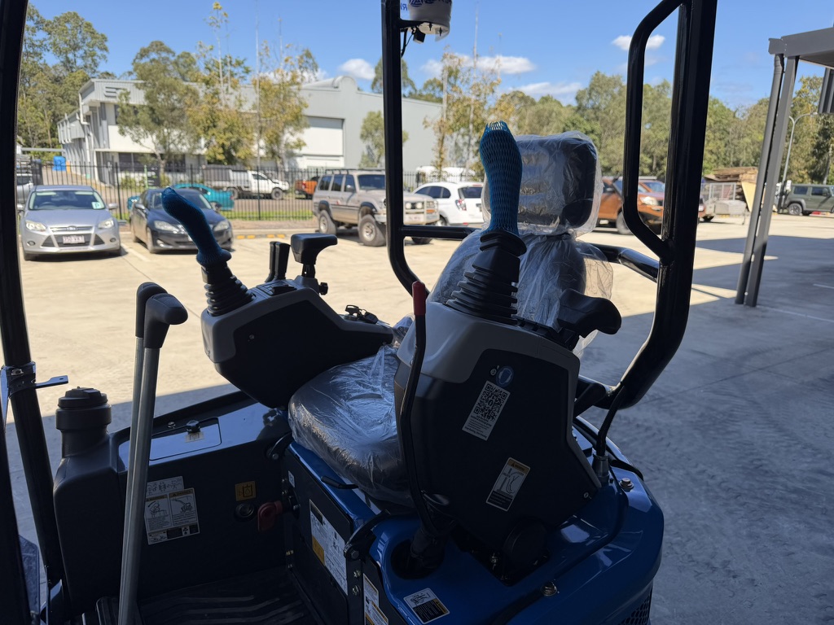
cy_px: 312
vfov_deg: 56.8
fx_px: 578
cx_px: 417
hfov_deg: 71.6
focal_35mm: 24
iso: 80
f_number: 1.78
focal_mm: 6.76
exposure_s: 1/2110
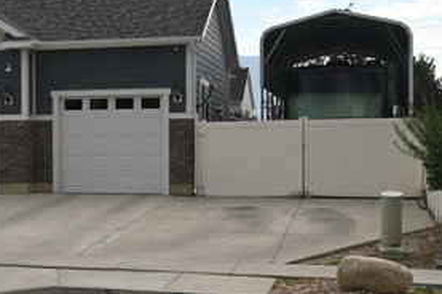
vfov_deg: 22.4
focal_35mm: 60
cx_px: -34
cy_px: 74
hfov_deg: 30.3
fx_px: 736
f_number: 5.6
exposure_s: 1/250
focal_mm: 26
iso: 125
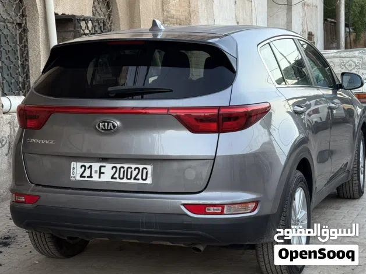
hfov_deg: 38.9
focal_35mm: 49
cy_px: 139
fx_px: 518
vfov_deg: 29.7
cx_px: 186
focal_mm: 6.76
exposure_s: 1/156
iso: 50
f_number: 1.78
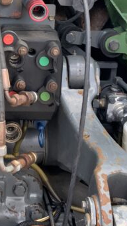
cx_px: -13
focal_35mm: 95
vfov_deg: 22.0
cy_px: 26
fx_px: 568
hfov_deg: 12.5
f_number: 1.8
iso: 16
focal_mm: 3
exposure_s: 1/122
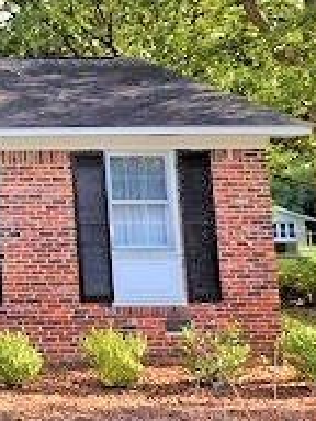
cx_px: -373
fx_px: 876
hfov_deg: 15.1
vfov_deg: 26.8
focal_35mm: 72
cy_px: 126
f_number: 8
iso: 100
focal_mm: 3.6
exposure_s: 1/60
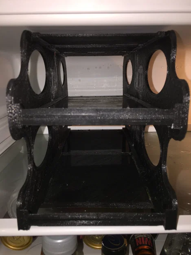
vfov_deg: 61.7
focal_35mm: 29
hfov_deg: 48.2
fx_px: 213
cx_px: 96
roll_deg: +1.5
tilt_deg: -14.7
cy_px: 128
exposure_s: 1/62
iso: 32
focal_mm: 4.15
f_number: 2.2
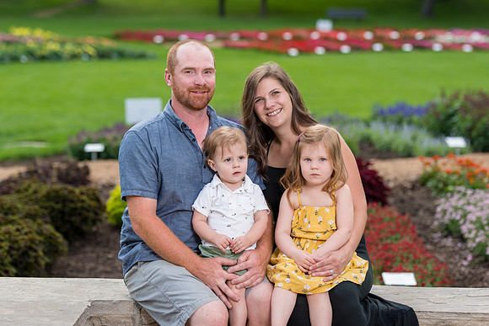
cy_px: 159
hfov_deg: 16.7
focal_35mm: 122
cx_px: 272
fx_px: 1664
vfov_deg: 11.2
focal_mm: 110
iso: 100
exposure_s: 1/250
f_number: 4
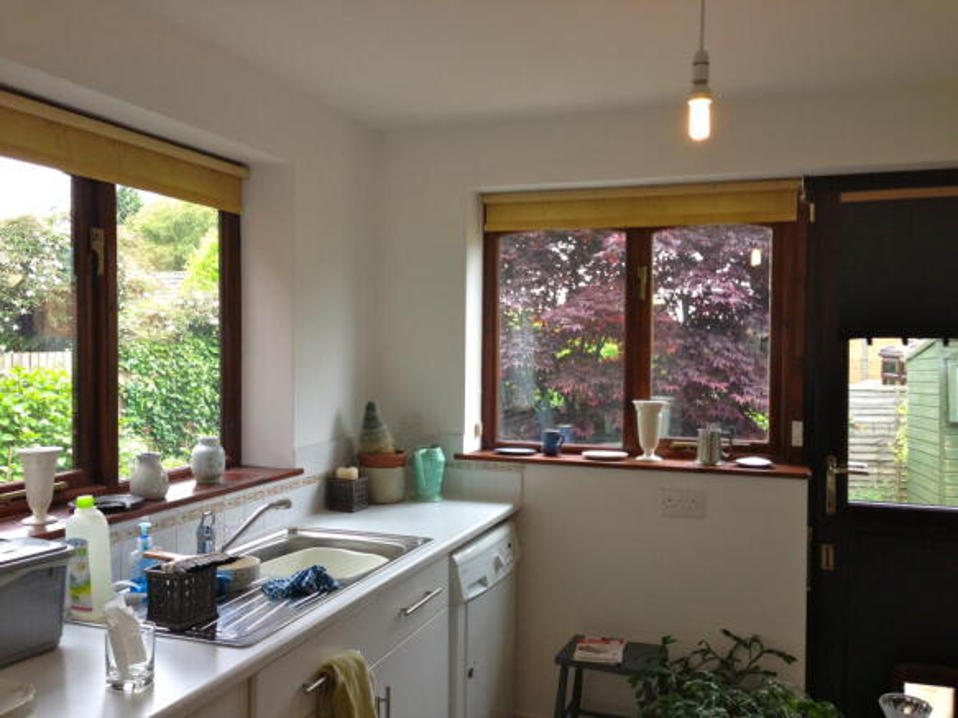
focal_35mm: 33
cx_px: 479
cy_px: 359
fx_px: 913
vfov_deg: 42.9
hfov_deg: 55.4
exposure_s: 1/60
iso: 64
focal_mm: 4.13
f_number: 2.4
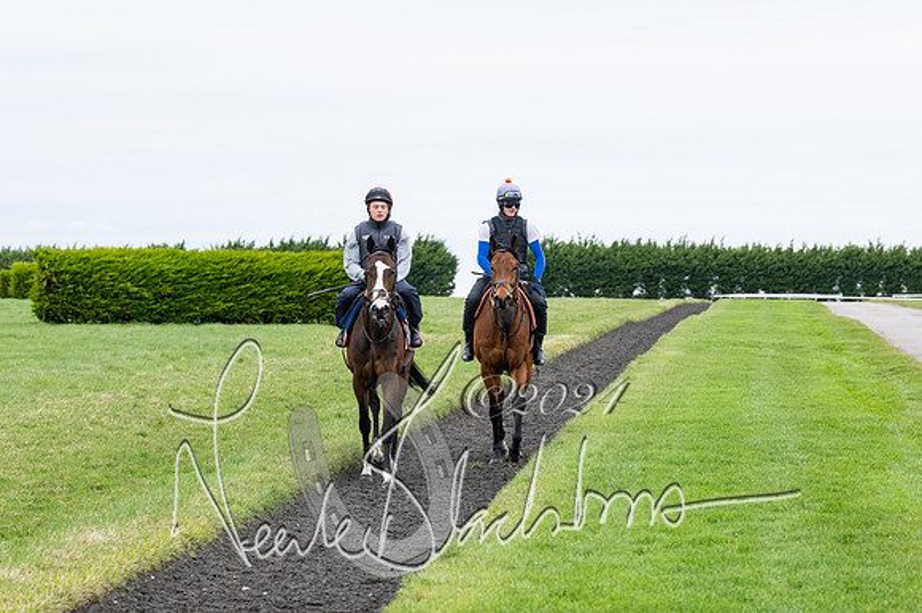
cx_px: 461
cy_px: 306
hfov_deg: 14.0
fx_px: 3763
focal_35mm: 147
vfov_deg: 9.3
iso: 500
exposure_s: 1/1000
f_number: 5
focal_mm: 98
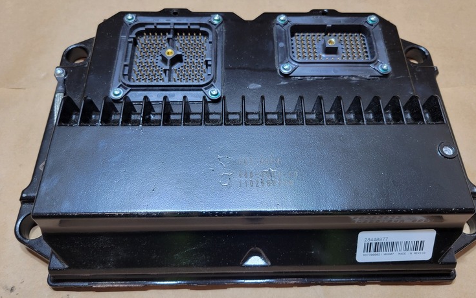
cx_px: 247
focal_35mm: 30
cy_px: 152
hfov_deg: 62.9
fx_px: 389
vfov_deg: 41.8
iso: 64
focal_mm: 5.4
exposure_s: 1/120
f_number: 1.8
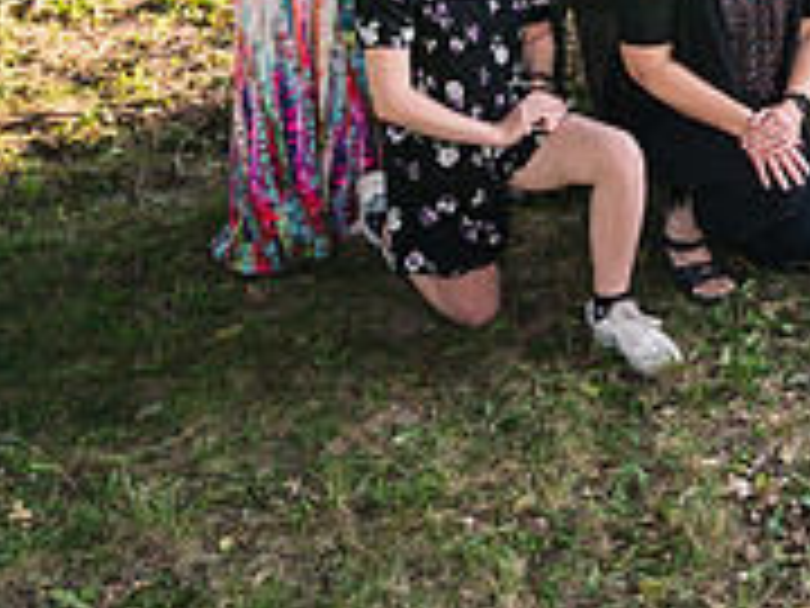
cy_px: -197
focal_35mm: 83
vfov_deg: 16.7
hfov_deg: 19.4
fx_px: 1942
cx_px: 1327
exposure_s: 1/250
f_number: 5.6
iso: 800
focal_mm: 26
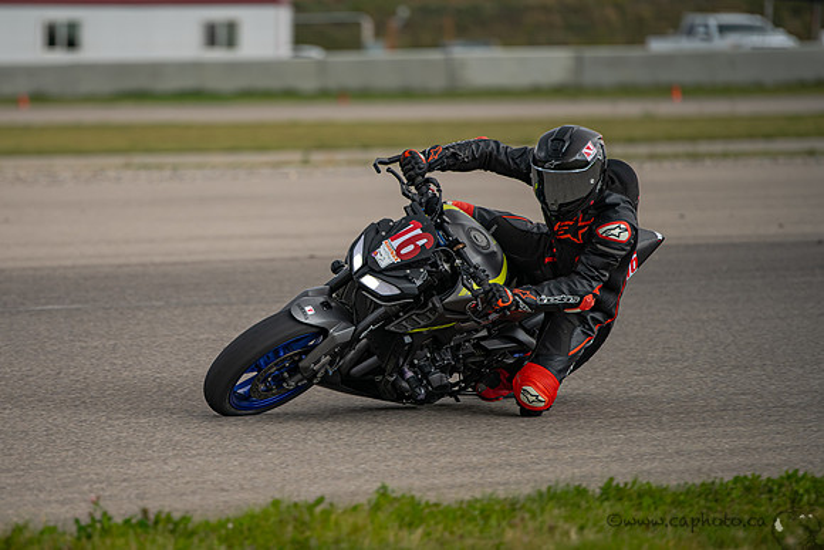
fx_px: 6087
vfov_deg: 5.2
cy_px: 275
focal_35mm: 266
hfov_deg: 7.7
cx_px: 276
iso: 125
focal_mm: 200
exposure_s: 1/1250
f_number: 2.8
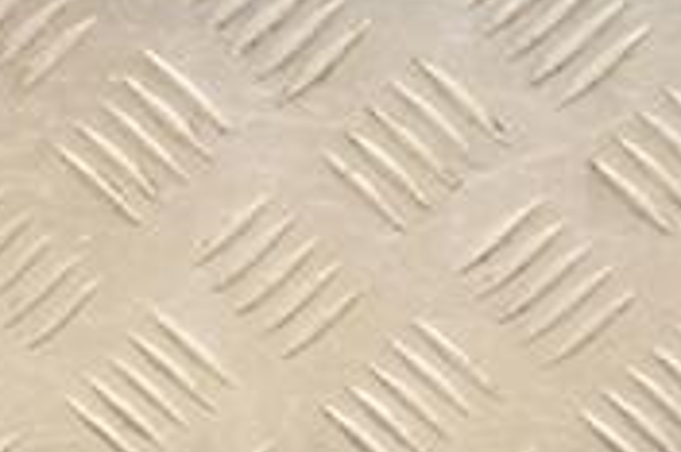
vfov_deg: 5.9
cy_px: 730
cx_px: 205
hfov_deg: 8.9
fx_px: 4360
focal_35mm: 231
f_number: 5.6
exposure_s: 1/200
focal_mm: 45
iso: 800
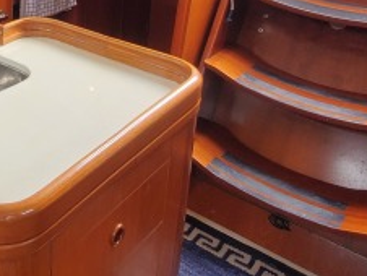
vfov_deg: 28.3
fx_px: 488
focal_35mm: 46
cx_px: -5
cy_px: -39
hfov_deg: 36.7
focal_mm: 1.8
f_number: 2.2
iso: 100
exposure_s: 1/70
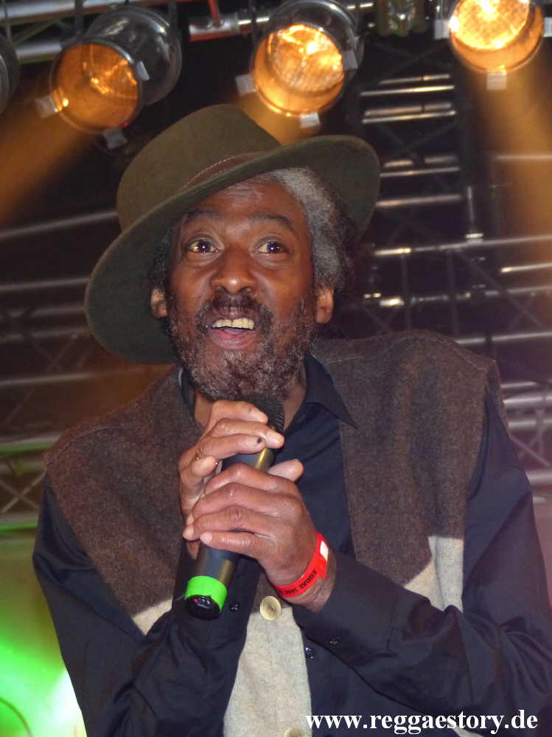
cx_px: 276
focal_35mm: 109
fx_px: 2320
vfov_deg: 18.1
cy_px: 368
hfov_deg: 13.6
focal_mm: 19.6
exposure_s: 1/160
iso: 400
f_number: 2.8
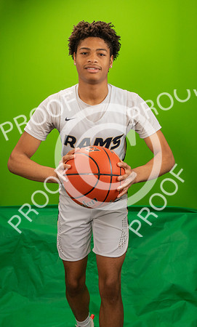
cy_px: 113
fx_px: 437
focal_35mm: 50
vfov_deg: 40.6
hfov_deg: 25.4
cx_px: 100
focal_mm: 24
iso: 800
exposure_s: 1/60
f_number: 20
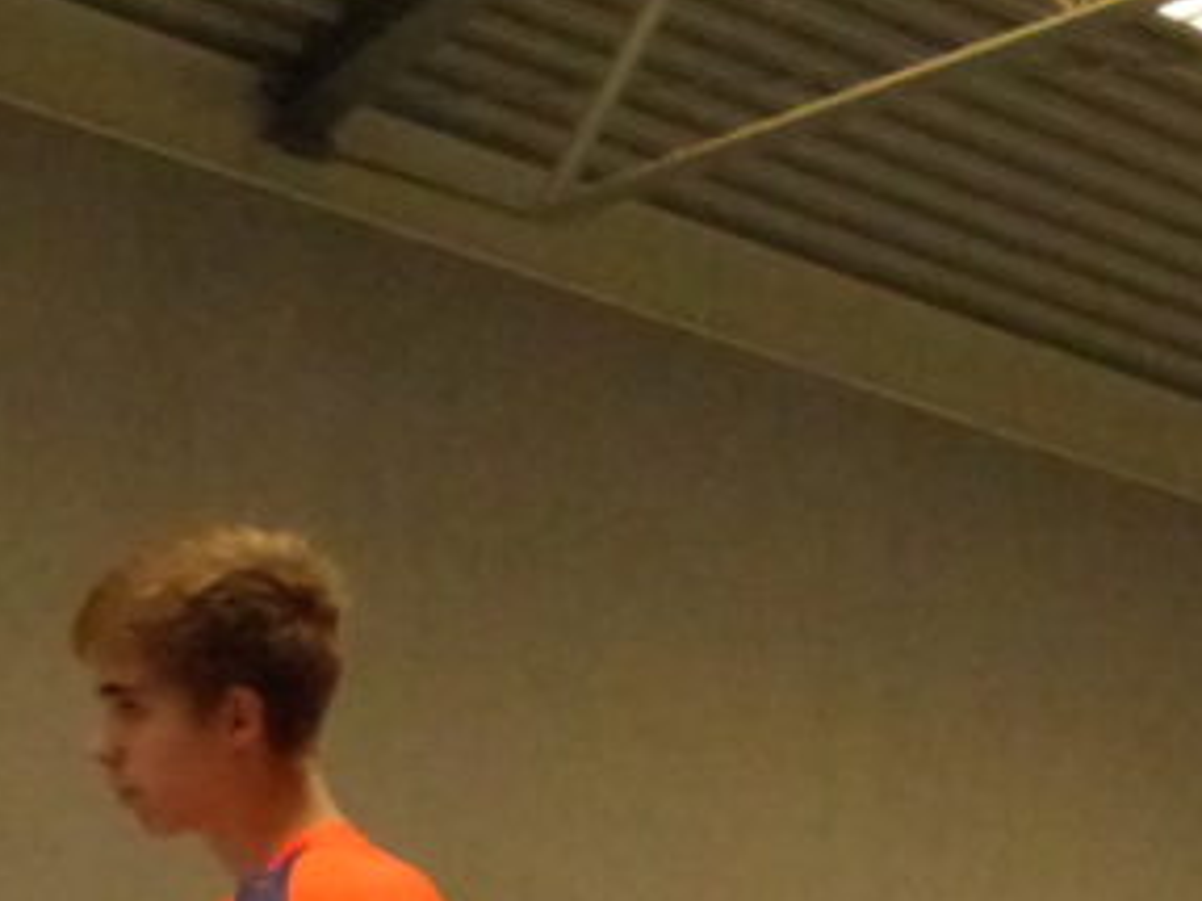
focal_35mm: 139
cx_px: 905
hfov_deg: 14.1
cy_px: 1379
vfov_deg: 10.3
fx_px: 4825
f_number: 4
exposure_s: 1/400
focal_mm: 7
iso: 1600
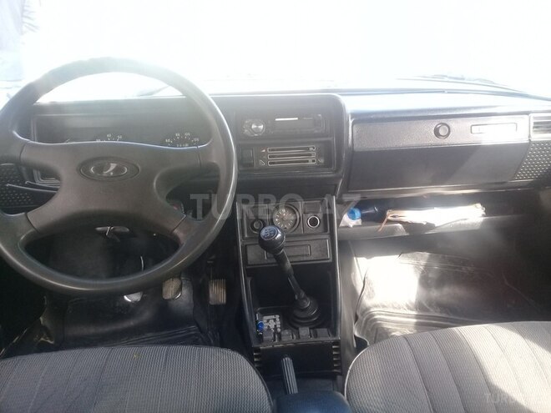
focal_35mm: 31
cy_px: 206
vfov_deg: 45.4
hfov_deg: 58.4
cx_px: 276
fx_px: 493
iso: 64
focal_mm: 3.3
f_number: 2.2
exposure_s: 1/50
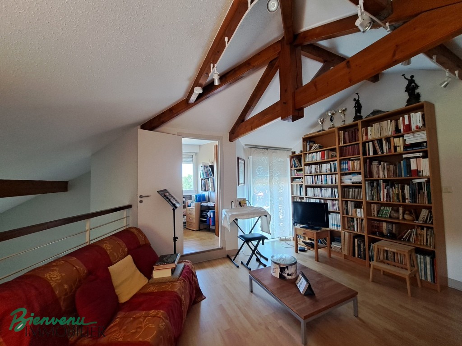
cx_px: 231
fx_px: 174
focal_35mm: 13
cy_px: 173
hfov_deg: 106.2
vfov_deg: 89.9
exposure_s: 1/50
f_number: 2.2
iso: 125
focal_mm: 1.74
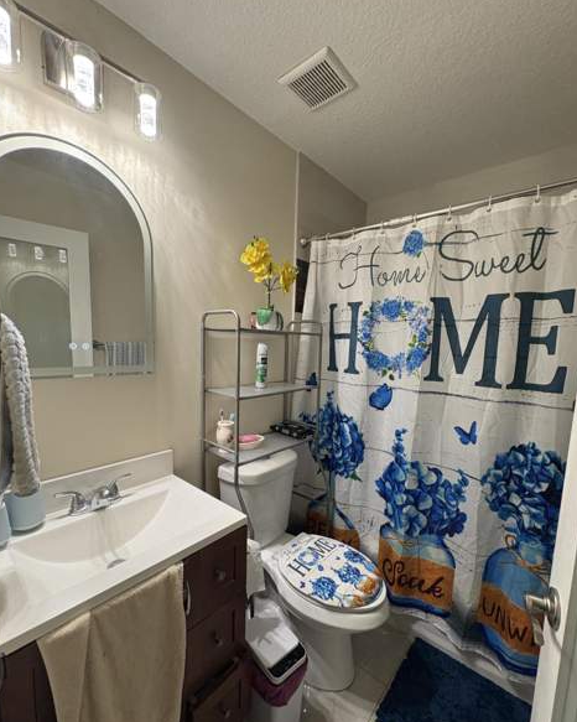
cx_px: 284
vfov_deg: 96.7
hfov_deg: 84.0
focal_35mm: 15
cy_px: 381
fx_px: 320
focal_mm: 2.22
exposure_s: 1/60
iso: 200
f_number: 2.2
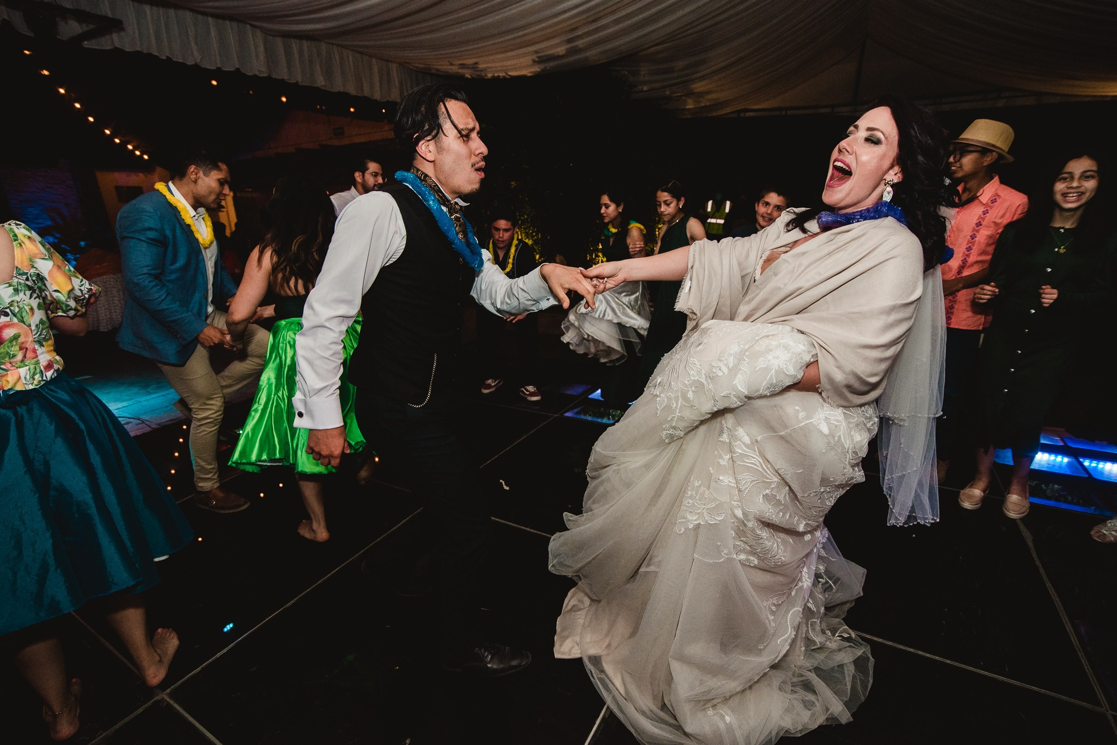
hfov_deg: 96.7
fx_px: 497
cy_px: 372
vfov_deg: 73.8
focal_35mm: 16
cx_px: 558
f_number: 3.2
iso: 1250
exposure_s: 1/160
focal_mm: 16
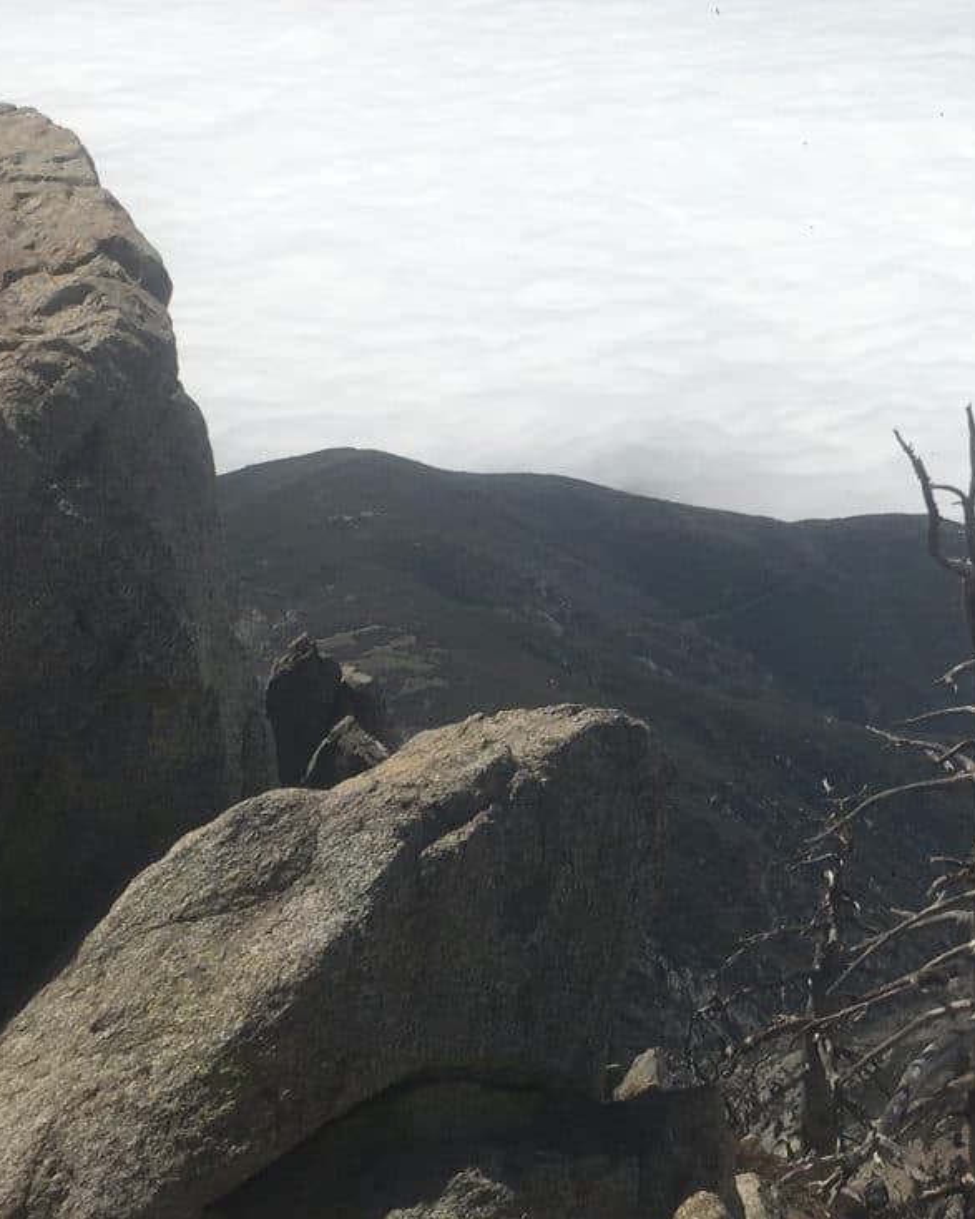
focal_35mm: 79
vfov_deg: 24.1
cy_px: 463
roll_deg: -2.8
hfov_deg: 18.9
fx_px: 2850
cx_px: 972
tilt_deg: -16.6
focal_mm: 4.15
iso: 25
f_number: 2.2
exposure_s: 1/5128
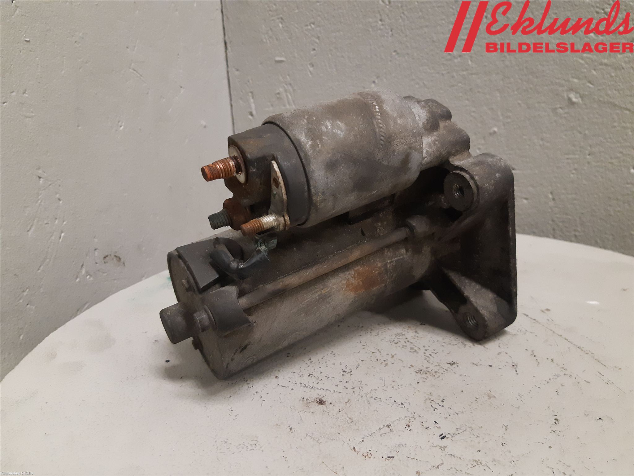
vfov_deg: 53.1
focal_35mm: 26
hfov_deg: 67.3
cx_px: 317
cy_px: 238
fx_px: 476
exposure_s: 1/50
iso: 250
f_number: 1.7
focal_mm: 3.93
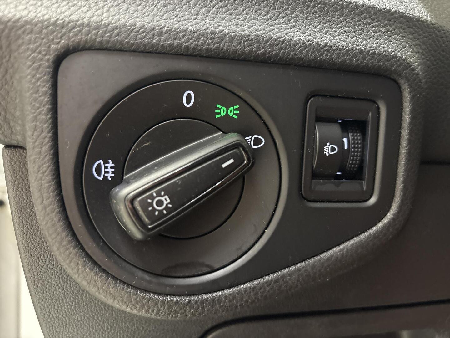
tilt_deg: +0.5
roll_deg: +0.6
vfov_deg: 53.1
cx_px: 225
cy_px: 169
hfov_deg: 67.3
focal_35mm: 26
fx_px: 338
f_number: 1.6
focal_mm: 5.96
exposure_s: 1/25
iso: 640
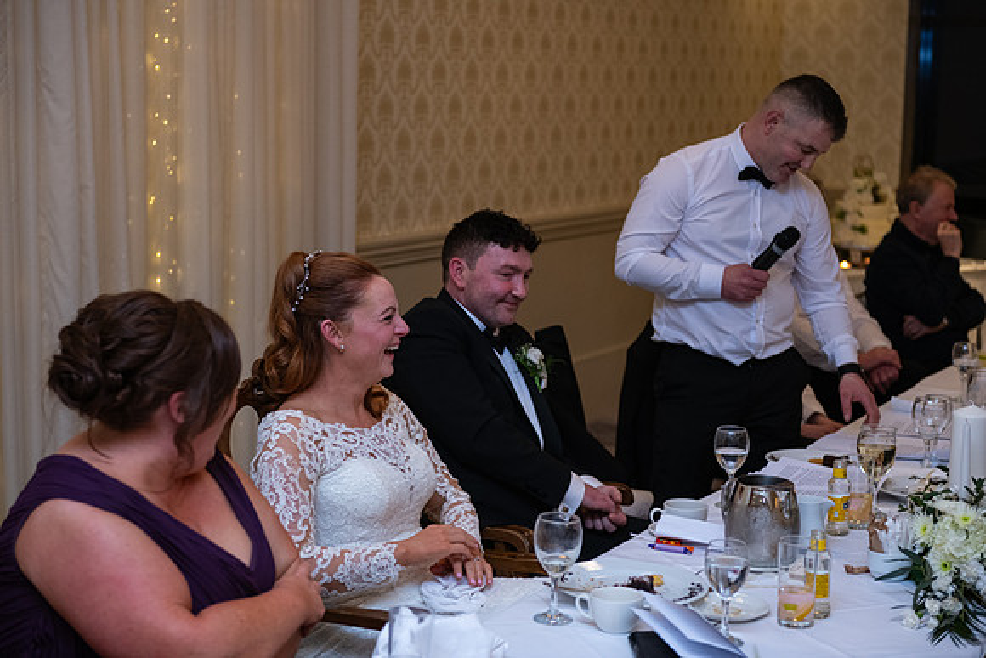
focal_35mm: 70
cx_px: 493
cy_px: 329
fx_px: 1918
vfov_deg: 19.5
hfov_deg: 28.8
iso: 1000
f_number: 3.5
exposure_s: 1/160
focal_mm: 70
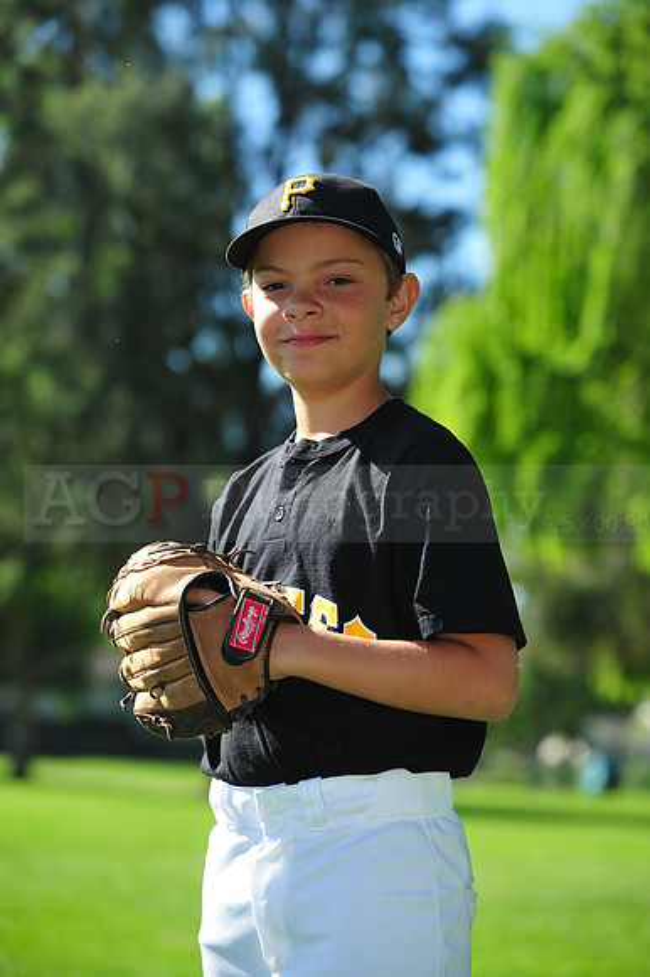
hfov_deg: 12.2
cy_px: 488
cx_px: 325
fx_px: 3037
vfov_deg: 18.3
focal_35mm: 112
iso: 200
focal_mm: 112
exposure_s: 1/500
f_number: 5
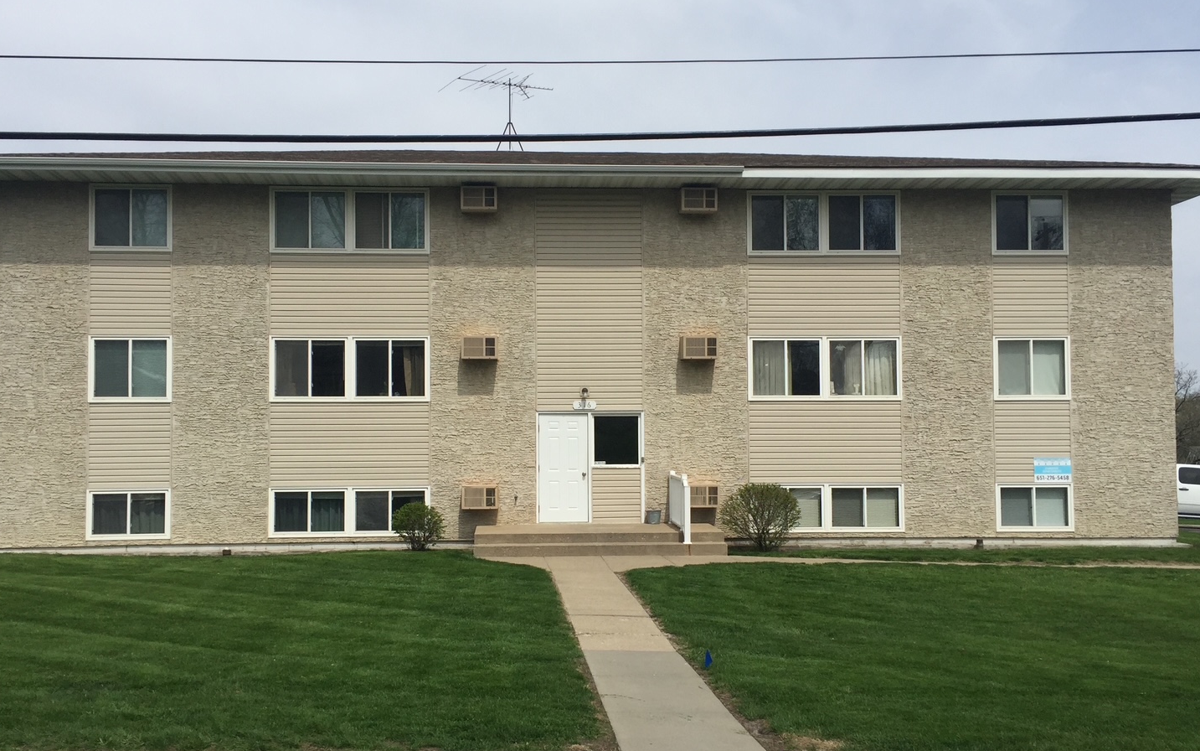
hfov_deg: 55.3
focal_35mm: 35
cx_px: 564
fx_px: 1145
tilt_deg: +1.9
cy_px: 429
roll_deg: -0.4
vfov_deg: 36.2
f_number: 2.2
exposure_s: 1/3597
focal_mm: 4.15
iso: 32
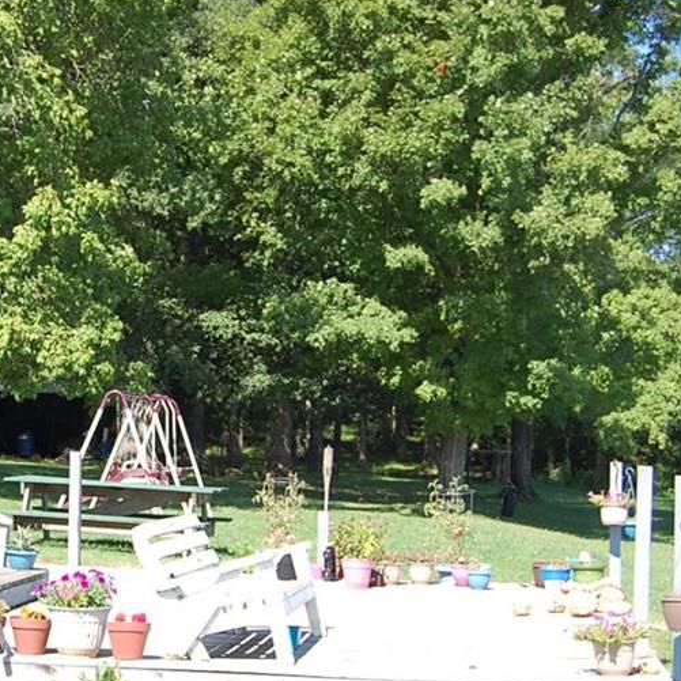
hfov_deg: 21.8
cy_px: 347
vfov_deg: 22.2
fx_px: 1736
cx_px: 99
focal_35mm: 78
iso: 280
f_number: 5.6
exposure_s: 1/500
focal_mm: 30
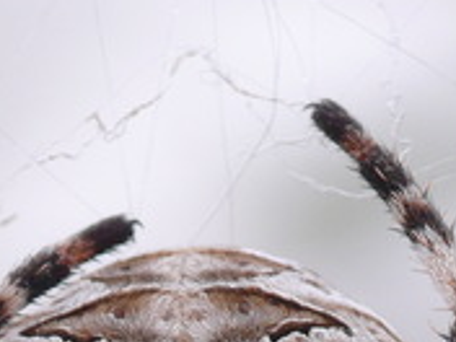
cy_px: 782
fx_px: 10380
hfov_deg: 2.5
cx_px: 185
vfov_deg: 1.9
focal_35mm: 788
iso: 100
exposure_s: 1/400
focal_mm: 34.4
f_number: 5.6
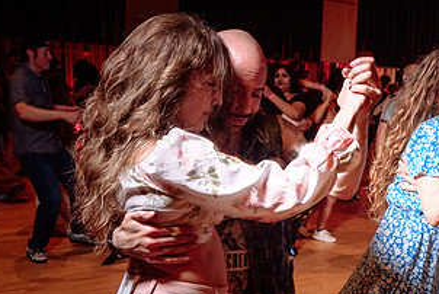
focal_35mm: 53
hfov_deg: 36.5
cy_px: 226
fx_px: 647
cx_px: 338
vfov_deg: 25.2
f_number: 3.2
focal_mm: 24
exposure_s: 1/30
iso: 1000
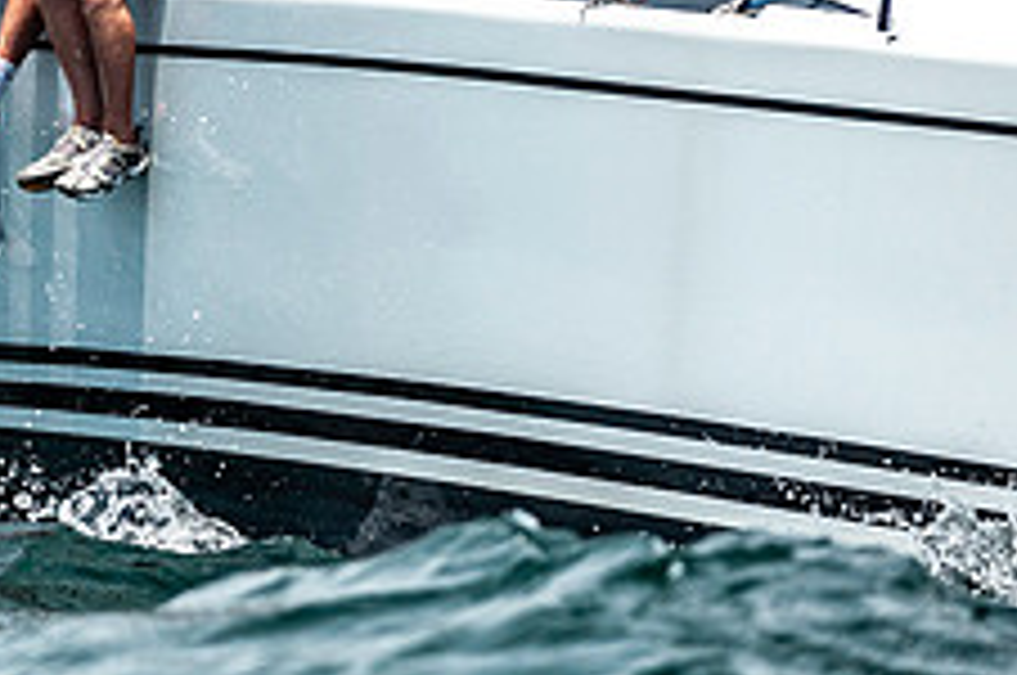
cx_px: -86
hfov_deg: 4.0
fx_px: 14471
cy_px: -108
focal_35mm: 513
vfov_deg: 2.7
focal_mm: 200
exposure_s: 1/4000
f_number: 5
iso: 320
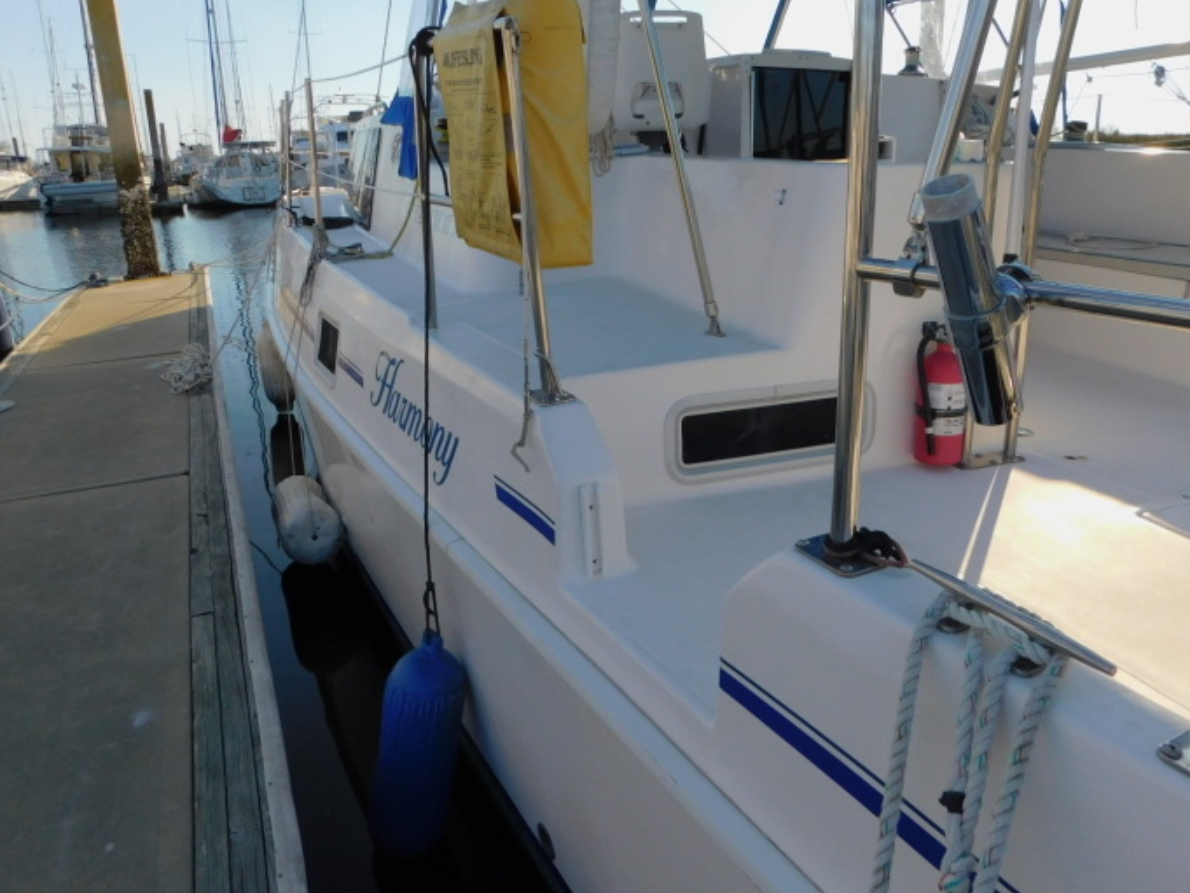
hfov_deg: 65.3
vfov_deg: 51.2
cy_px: 390
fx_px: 928
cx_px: 627
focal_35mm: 27
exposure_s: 1/1250
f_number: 3
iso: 125
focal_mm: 4
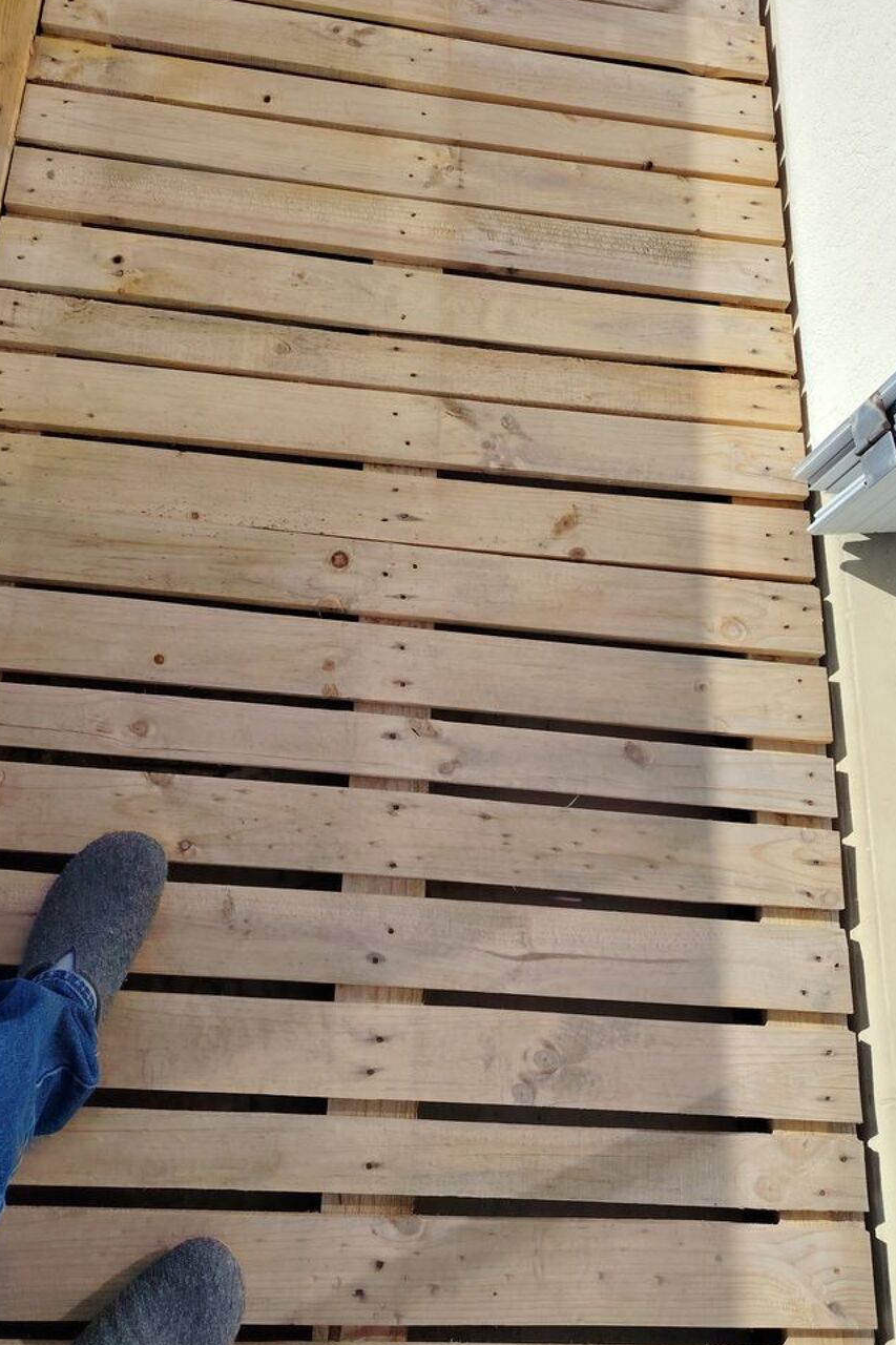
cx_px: 420
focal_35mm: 26
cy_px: 654
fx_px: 971
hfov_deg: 49.5
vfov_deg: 69.4
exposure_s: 1/1226
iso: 100
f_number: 1.75
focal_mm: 5.25
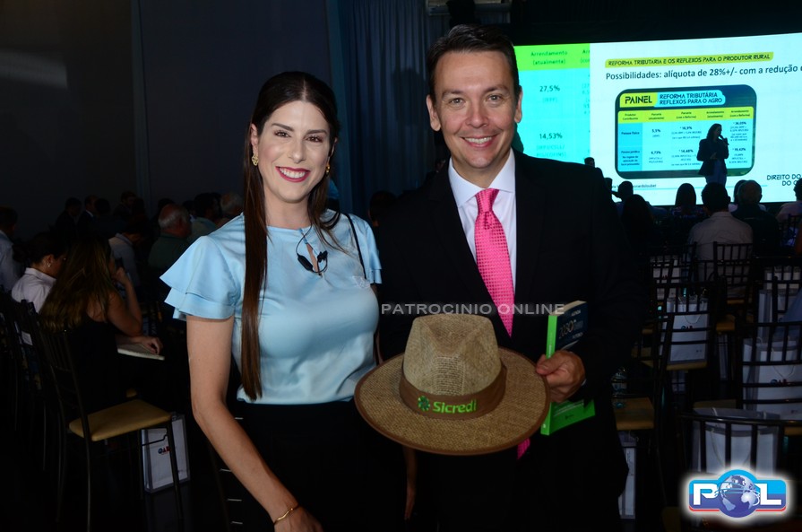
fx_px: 800
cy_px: 266
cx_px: 401
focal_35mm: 36
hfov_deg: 53.2
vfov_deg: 36.7
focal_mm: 24
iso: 640
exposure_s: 1/200
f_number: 5
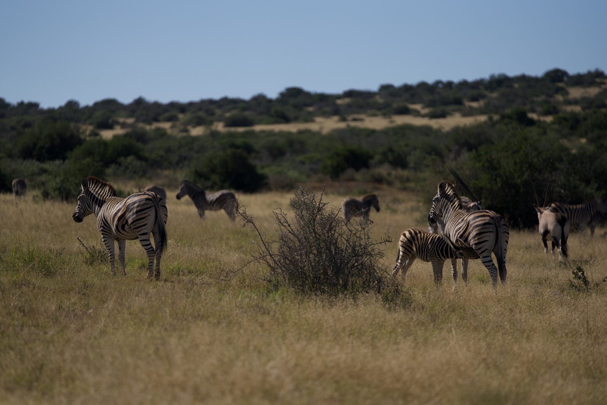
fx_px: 3374
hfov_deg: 10.3
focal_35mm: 200
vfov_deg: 6.9
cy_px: 202
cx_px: 304
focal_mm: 200
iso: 100
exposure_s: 1/3200
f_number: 2.8
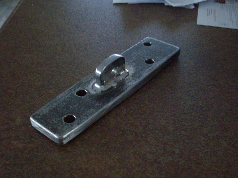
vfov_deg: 31.5
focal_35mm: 46
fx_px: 316
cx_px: 119
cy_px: 89
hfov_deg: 41.2
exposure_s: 1/4
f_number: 3.1
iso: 400
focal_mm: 7.6
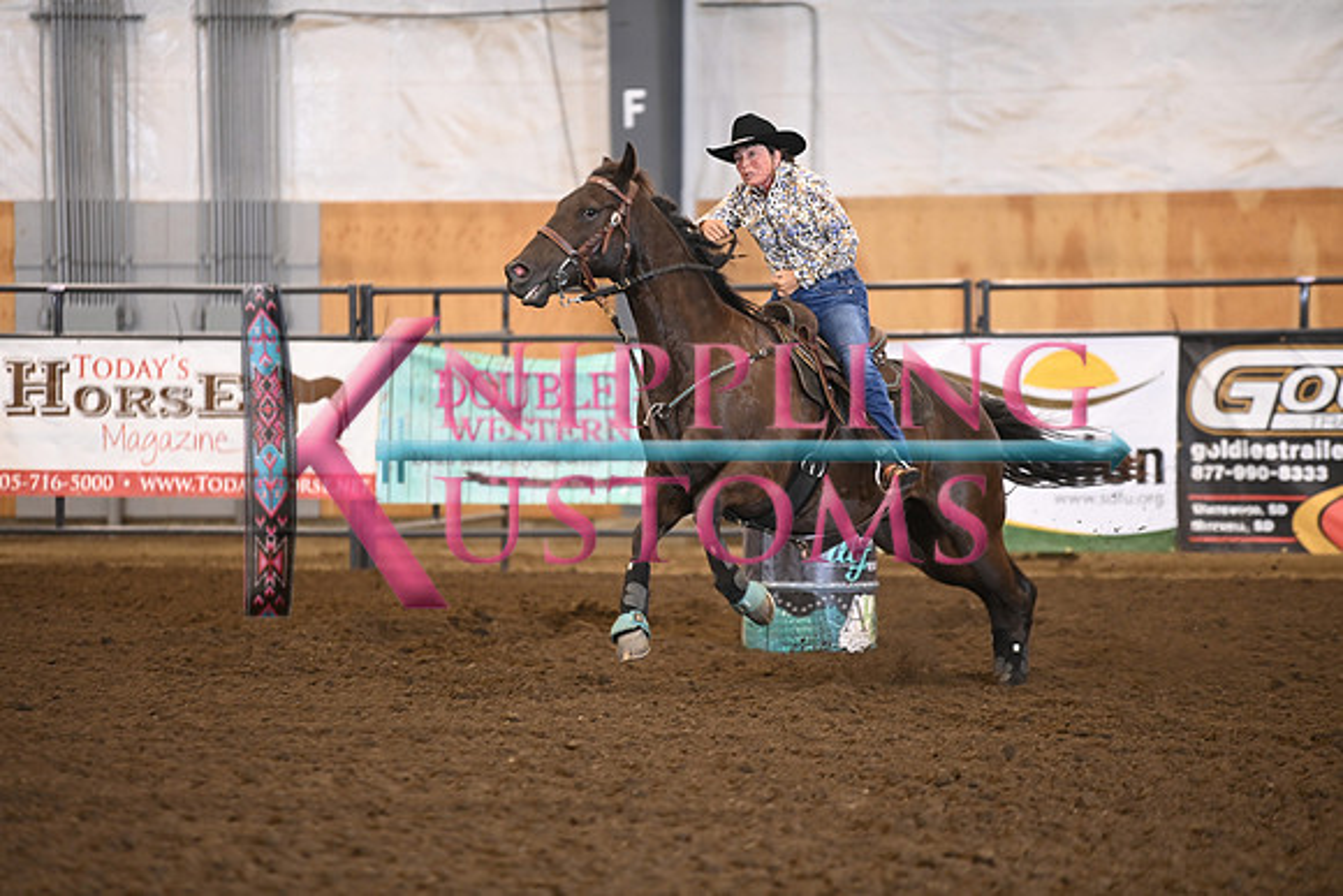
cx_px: 672
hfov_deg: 10.3
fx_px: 7463
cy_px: 448
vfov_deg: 6.9
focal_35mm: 200
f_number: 2.8
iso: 1600
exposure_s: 1/250
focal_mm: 200
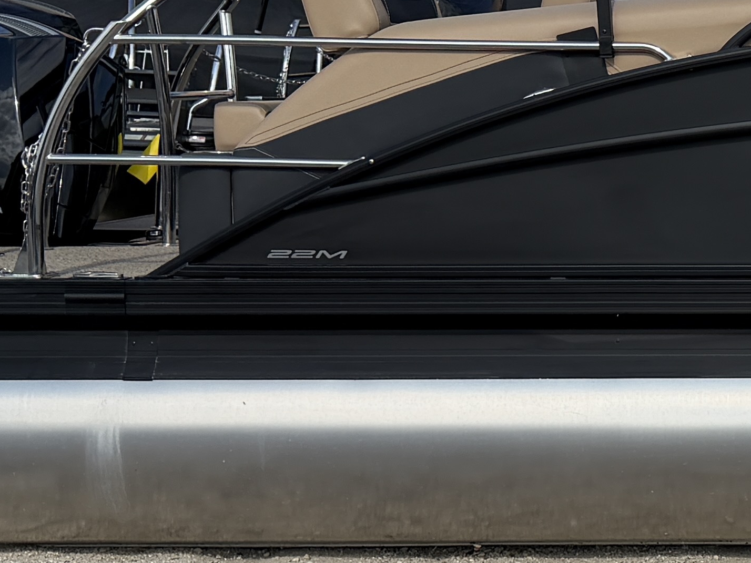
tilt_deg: -3.3
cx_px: 1061
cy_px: 166
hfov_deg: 18.5
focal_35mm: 96
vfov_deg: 15.4
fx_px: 2083
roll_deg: -3.5
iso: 100
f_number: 1.78
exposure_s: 1/6711
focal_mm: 6.76
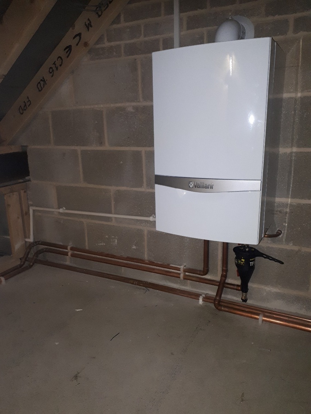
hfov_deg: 51.4
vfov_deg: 65.3
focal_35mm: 27
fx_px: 323
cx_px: 156
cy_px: 207
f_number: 1.9
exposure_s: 1/33
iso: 200
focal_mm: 3.6
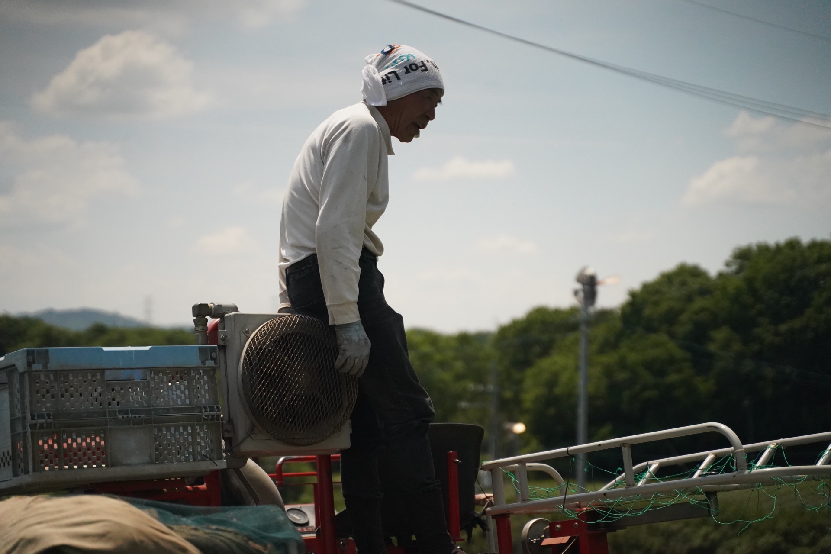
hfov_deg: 27.0
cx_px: 416
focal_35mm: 75
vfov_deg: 18.2
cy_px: 277
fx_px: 1731
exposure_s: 1/6400
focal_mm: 75
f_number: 2.8
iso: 6400
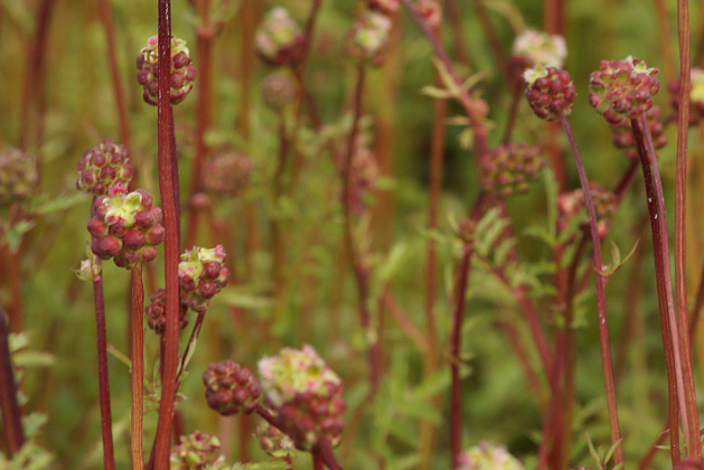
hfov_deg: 7.2
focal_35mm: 286
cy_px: 102
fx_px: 5595
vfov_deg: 4.8
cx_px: 347
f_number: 8
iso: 200
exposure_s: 1/160
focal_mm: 100
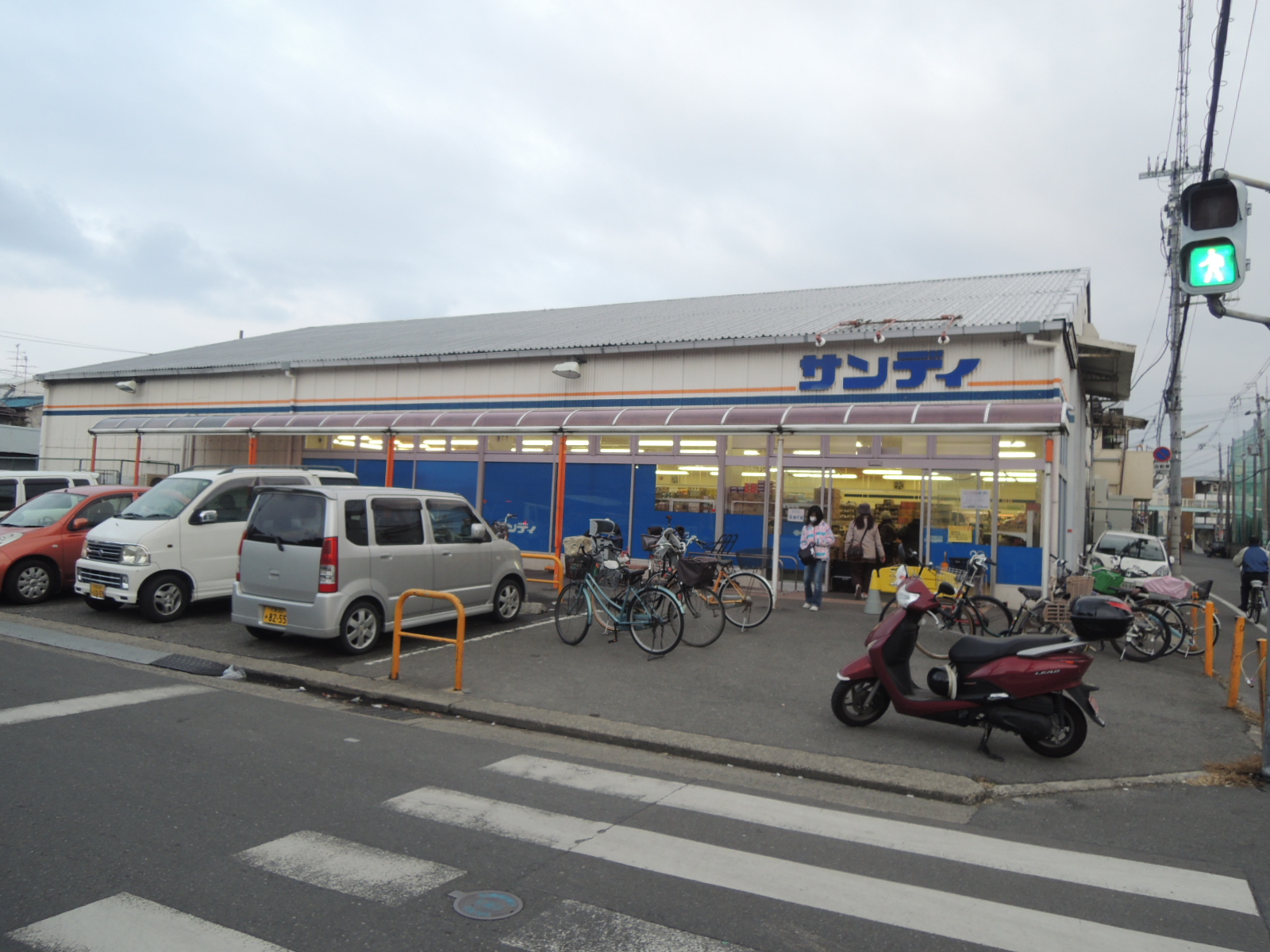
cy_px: 476
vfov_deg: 56.8
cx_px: 635
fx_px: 881
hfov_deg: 71.6
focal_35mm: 24
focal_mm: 4.3
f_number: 2.8
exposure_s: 1/100
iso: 100
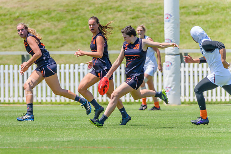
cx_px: 80
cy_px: 90
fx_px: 5111
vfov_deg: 1.7
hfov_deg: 2.6
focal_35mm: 796
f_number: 9
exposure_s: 1/1600
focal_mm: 600
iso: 800
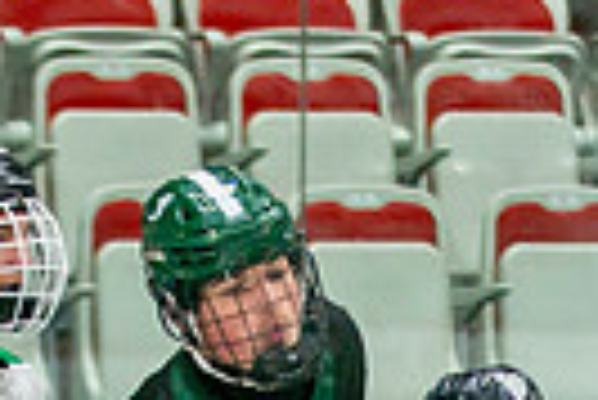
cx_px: 316
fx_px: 12838
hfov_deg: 2.7
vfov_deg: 1.8
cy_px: 1268
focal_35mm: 772
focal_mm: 95
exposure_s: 1/640
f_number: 3.2
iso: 500
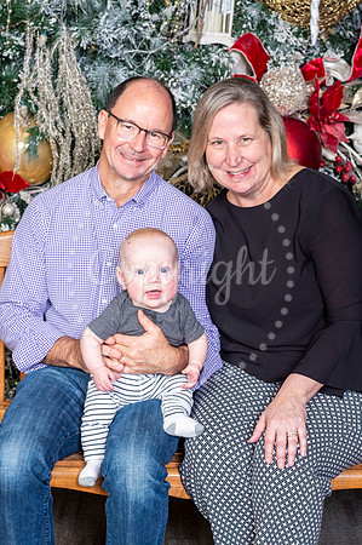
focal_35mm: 85
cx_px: 181
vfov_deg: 23.9
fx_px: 1285
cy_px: 272
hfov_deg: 16.0
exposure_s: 1/125
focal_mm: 85
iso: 400
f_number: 8
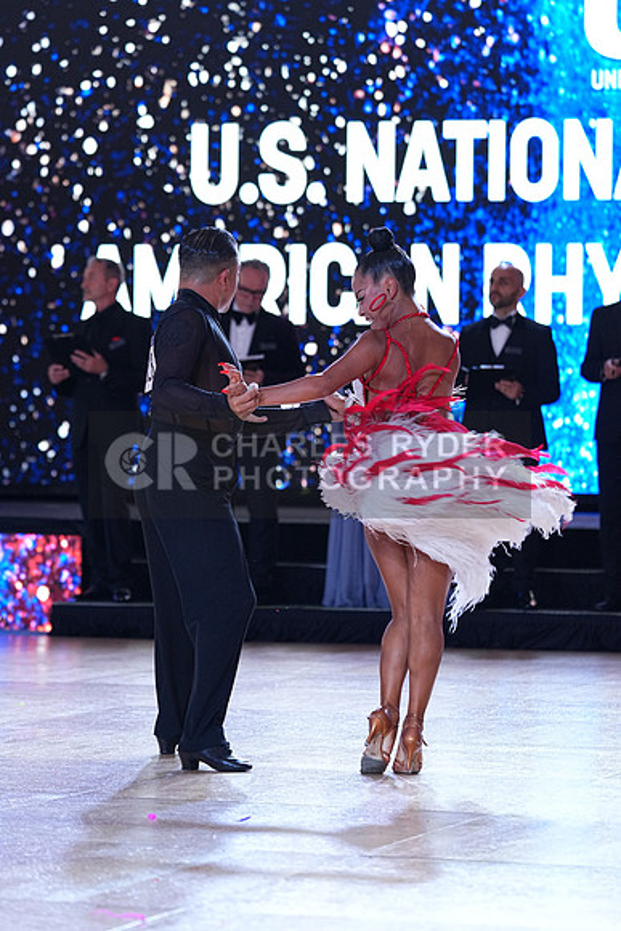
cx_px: 310
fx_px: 3698
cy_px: 466
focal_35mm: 143
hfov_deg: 9.6
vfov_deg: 14.3
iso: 1250
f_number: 4
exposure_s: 1/400
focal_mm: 143
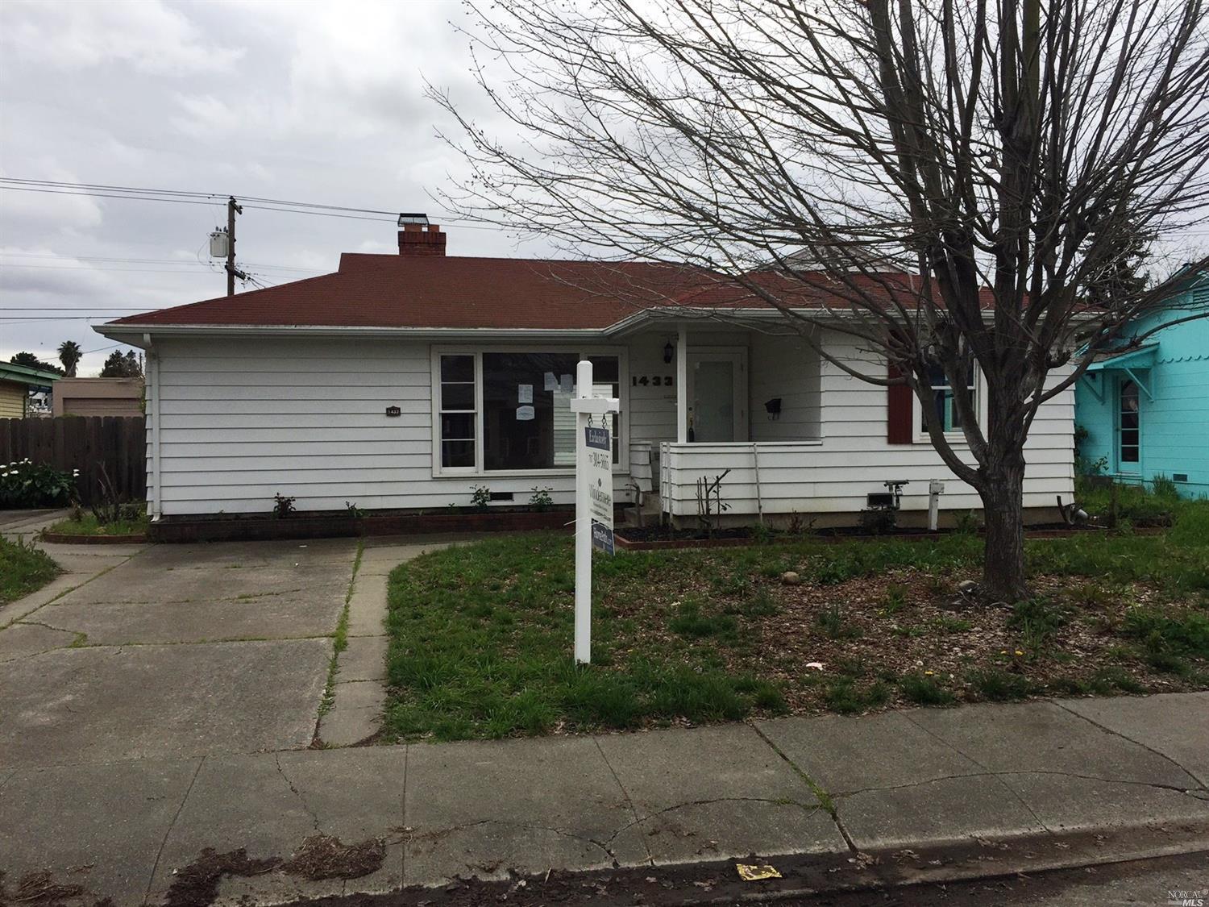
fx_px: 1013
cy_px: 454
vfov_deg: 48.2
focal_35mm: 29
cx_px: 604
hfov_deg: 61.7
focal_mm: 4.15
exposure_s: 1/2825
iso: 32
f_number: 2.2
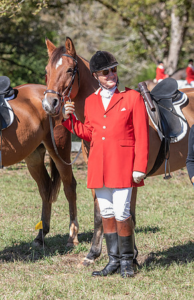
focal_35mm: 178
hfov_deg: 7.6
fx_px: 1464
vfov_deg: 11.7
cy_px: 151
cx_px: 40
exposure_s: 1/320
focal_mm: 102
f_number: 4
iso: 280
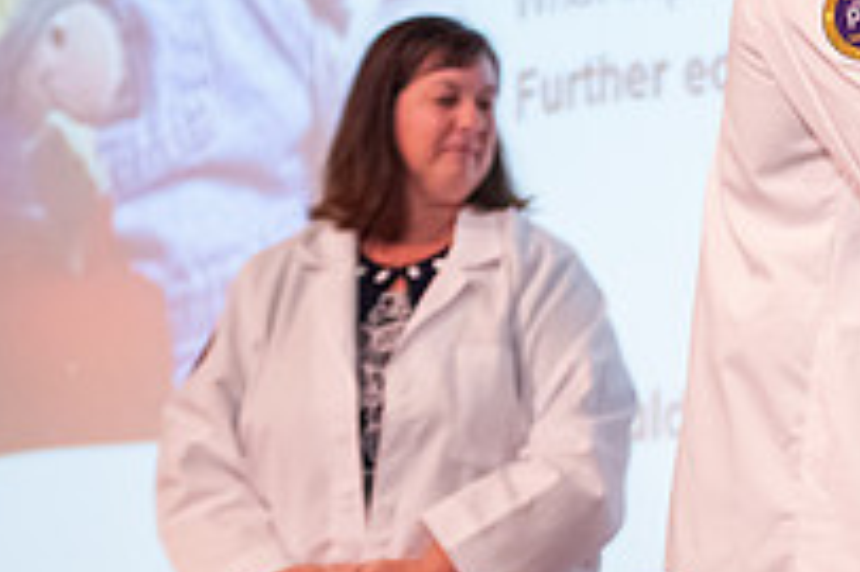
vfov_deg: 5.6
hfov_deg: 8.4
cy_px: -78
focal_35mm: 243
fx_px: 5800
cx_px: 1148
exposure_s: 1/200
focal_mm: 85
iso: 3200
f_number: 3.2
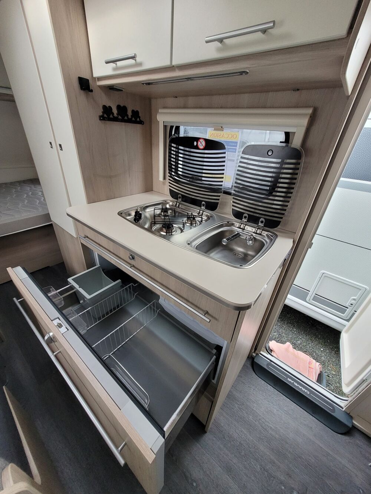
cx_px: 186
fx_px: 186
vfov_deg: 106.2
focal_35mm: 13
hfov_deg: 89.9
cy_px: 247
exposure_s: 1/50
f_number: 2.2
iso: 250
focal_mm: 1.74
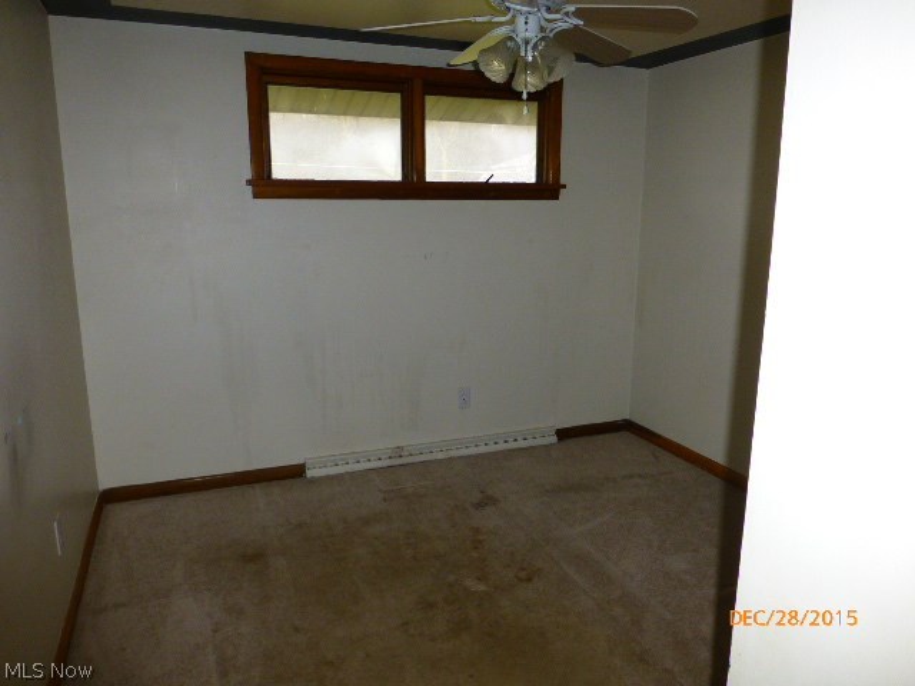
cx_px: 458
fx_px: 661
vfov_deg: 54.9
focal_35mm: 25
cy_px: 343
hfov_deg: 69.4
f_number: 3.3
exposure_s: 1/60
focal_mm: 4.4
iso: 250
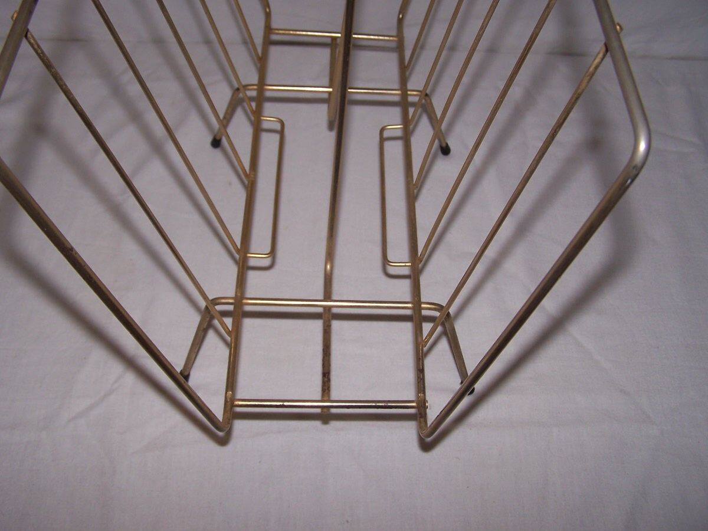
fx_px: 777
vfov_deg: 37.7
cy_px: 266
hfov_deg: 49.0
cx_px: 354
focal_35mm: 38
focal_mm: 6.3
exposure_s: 1/60
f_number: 2.8
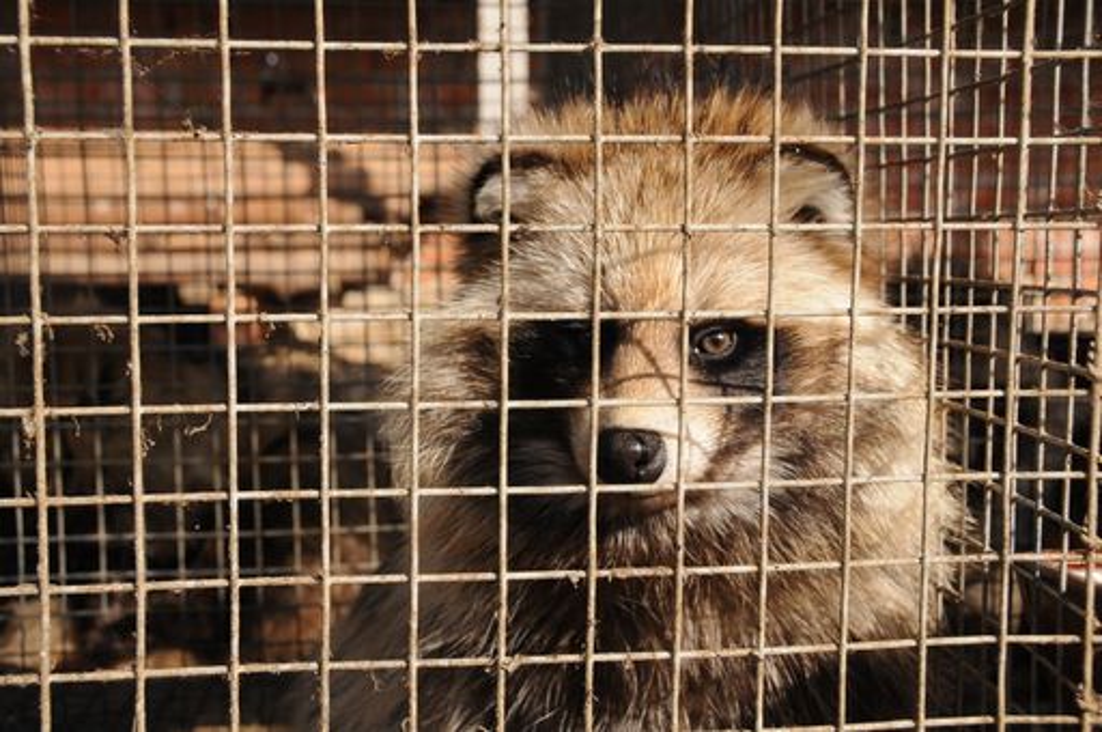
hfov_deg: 38.9
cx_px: 551
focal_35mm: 51
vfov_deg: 26.4
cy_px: 366
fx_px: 1559
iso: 320
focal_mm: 34
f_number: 9
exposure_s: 1/320
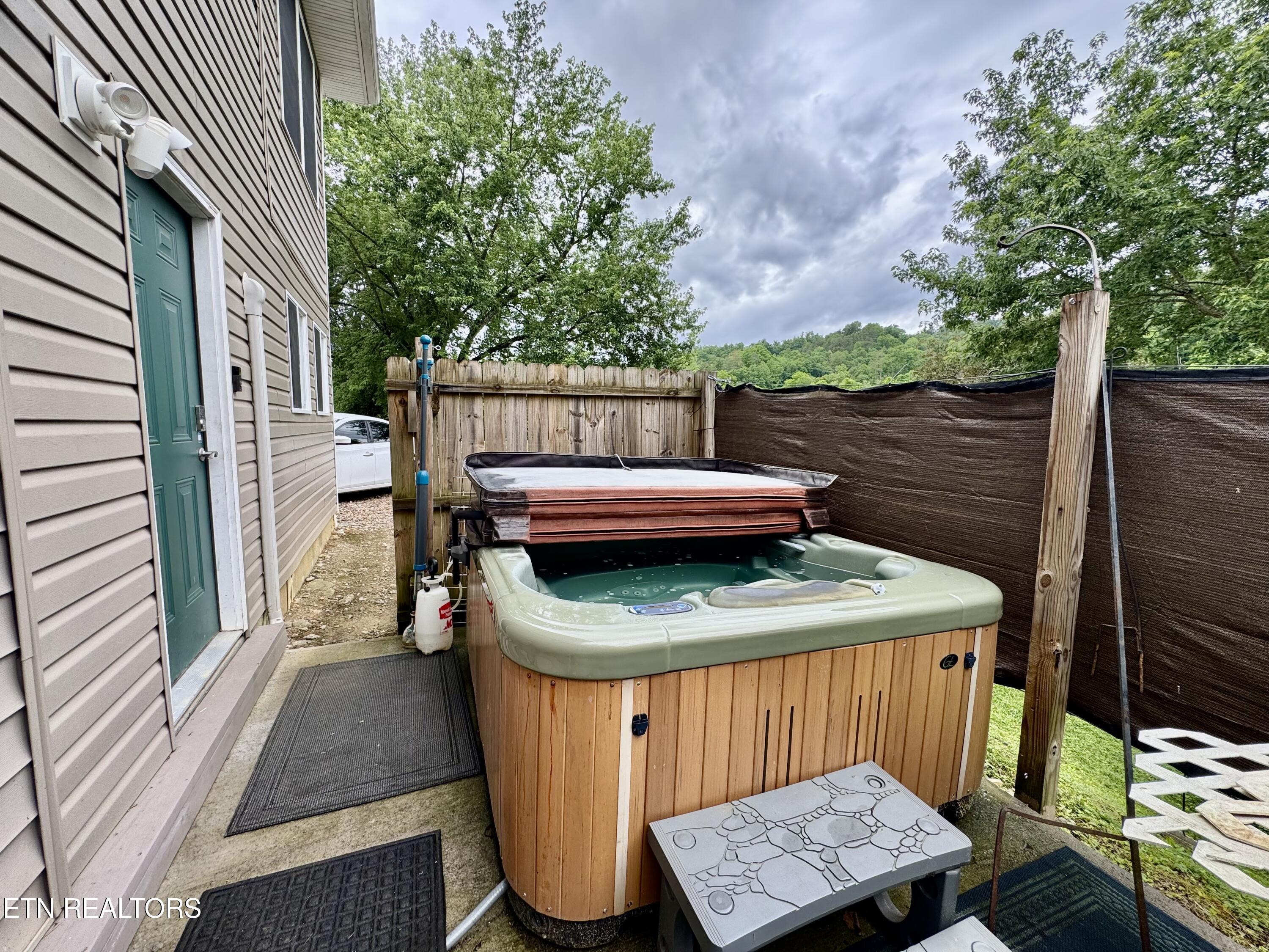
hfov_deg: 102.1
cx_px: 634
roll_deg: -0.3
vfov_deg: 85.7
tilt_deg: -6.7
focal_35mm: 14
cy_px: 476
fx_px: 513
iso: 40
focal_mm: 2.22
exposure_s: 1/337
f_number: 2.2
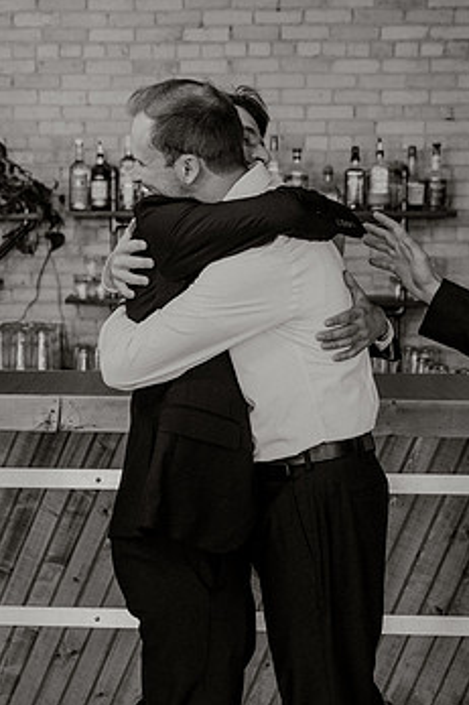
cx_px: 87
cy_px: 346
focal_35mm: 69
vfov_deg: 29.3
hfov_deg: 19.5
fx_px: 1350
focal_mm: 38
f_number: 3.5
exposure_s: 1/100
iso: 1250
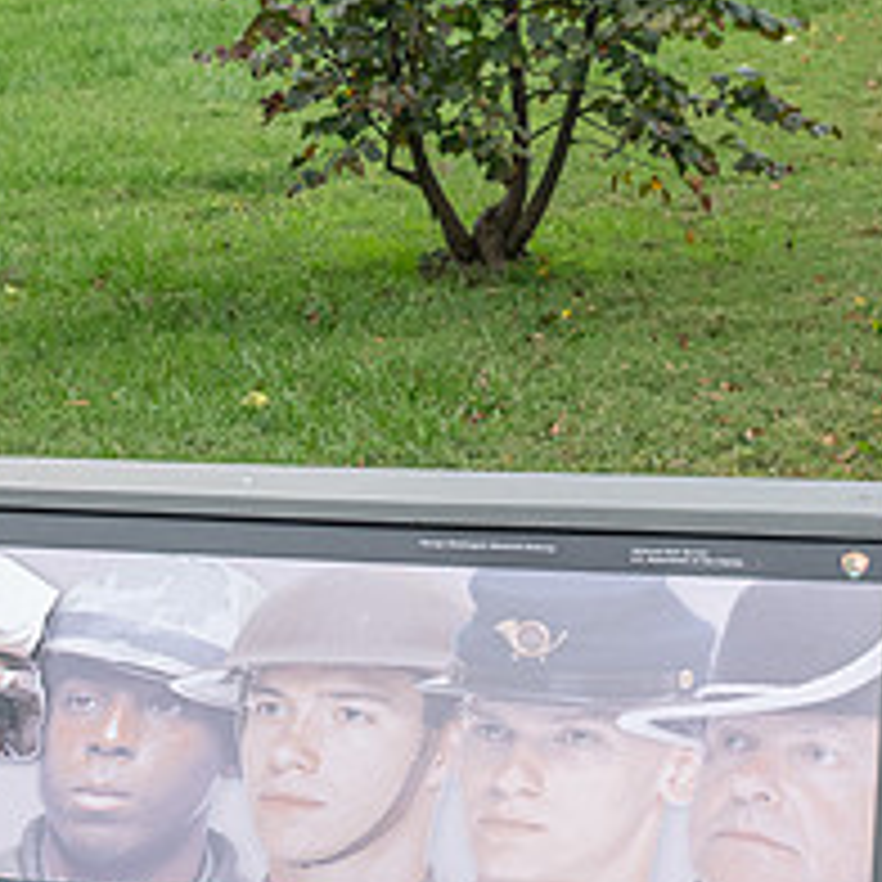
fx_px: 2594
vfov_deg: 19.0
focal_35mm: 90
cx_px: -131
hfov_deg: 18.4
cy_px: 791
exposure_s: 1/400
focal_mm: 24
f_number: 7.1
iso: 640
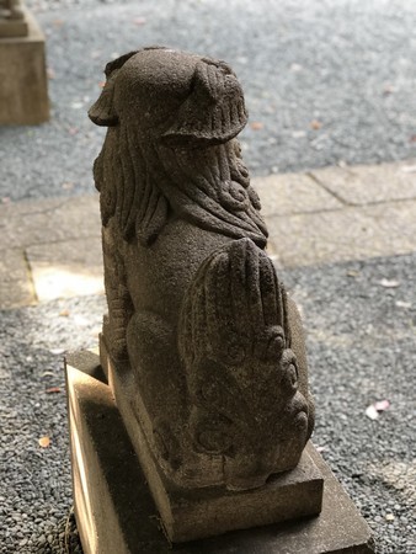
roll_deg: -1.1
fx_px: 912
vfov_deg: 33.8
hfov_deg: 25.7
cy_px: 277
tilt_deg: -28.2
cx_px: 208
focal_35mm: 57
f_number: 2.8
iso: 80
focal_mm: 6.6
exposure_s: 1/30
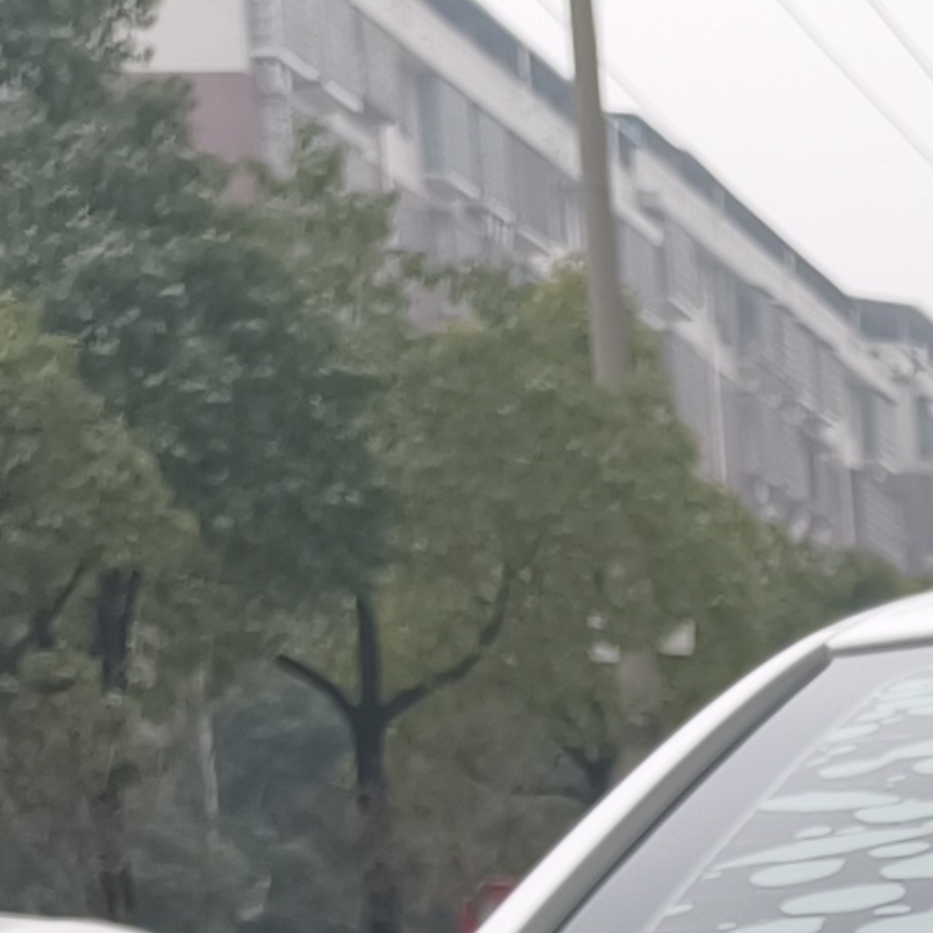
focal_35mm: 162
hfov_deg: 9.8
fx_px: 4940
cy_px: 2539
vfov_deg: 9.2
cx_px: 2067
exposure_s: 1/240
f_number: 1.88
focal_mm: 5.56
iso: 50
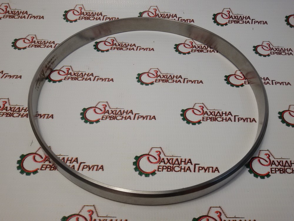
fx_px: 263
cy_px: 110
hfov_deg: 58.4
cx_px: 147
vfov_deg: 45.4
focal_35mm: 31
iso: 50
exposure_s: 1/100
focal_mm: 2.93
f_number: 2.4
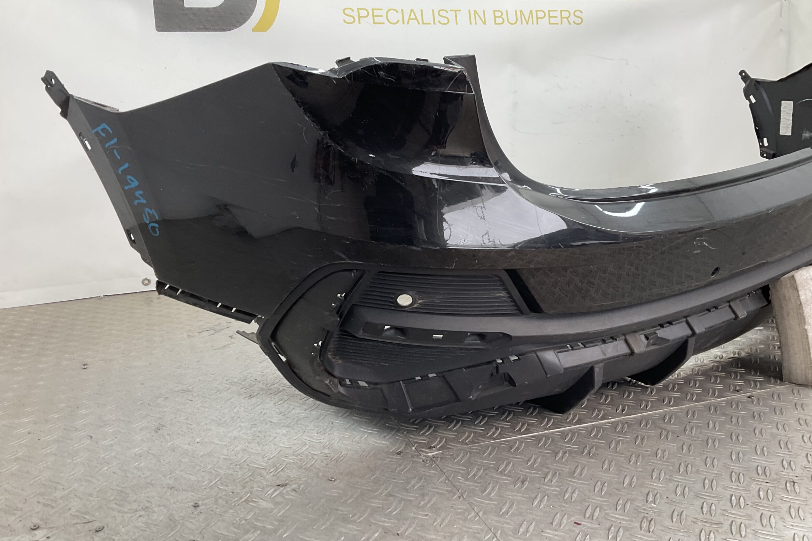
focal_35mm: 31
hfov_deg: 60.3
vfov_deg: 42.3
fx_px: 699
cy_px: 258
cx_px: 404
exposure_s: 1/100
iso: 25
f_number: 1.8
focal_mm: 3
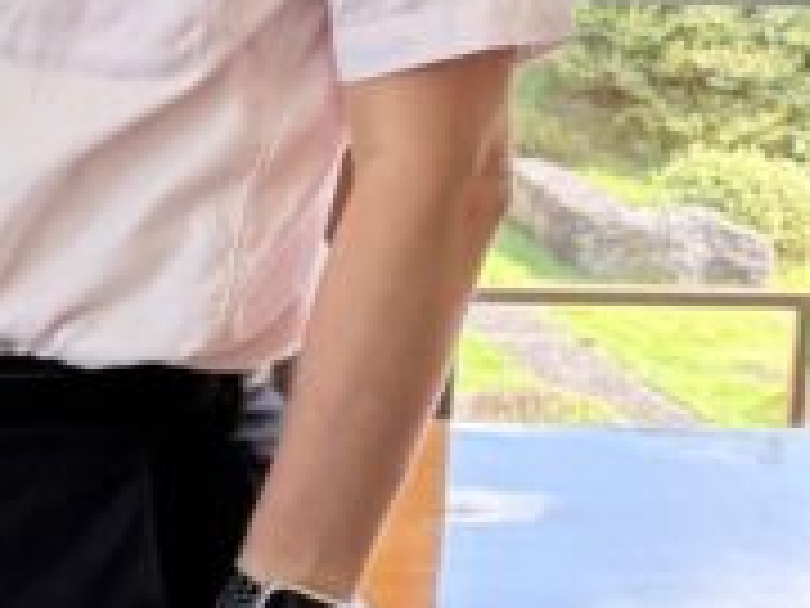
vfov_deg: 10.0
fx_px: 3463
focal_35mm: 148
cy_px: 32
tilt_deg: -12.4
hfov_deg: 12.5
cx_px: -508
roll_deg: -0.3
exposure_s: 1/161
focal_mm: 5.96
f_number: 1.6
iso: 125
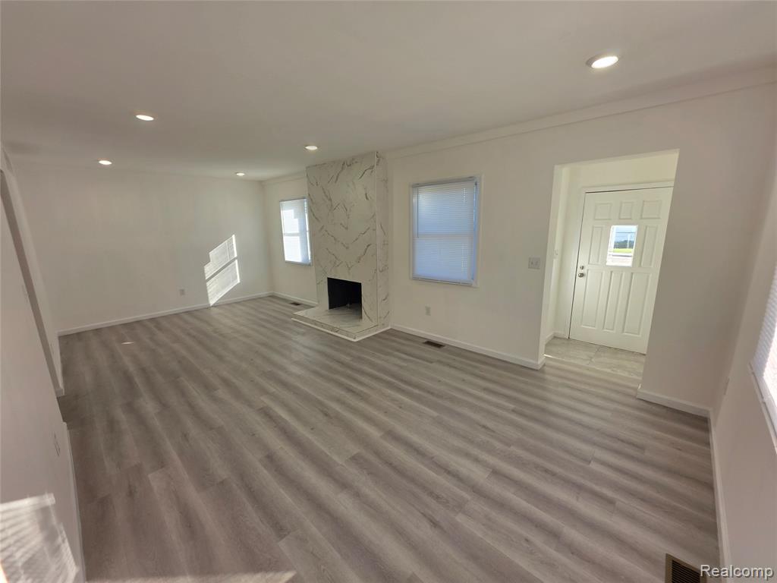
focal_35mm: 13
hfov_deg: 106.2
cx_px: 388
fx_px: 292
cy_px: 292
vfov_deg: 89.9
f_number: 1.9
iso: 25
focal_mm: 2.2
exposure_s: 1/120
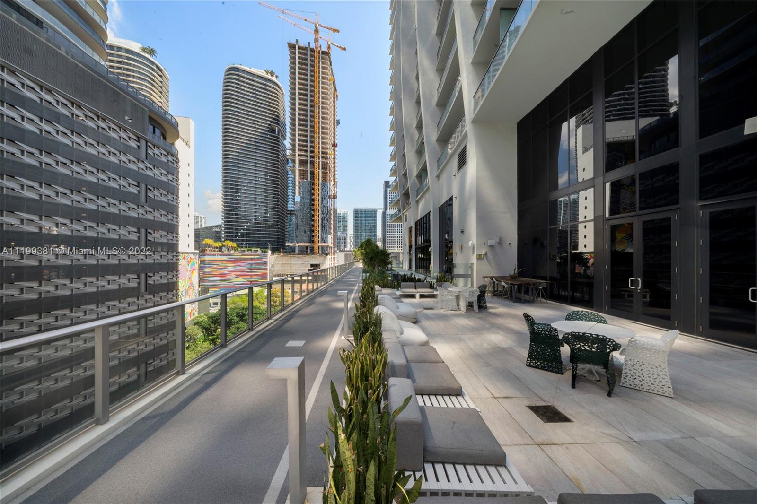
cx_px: 378
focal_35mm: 12
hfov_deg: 112.6
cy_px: 252
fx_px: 252
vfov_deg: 90.0
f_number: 22
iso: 500
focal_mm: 12
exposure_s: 1/80
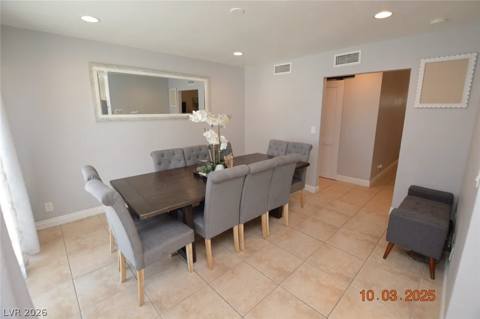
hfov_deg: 100.5
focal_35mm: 15
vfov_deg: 77.2
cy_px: 160
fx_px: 200
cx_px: 240
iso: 400
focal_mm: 10
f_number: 4.5
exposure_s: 1/80
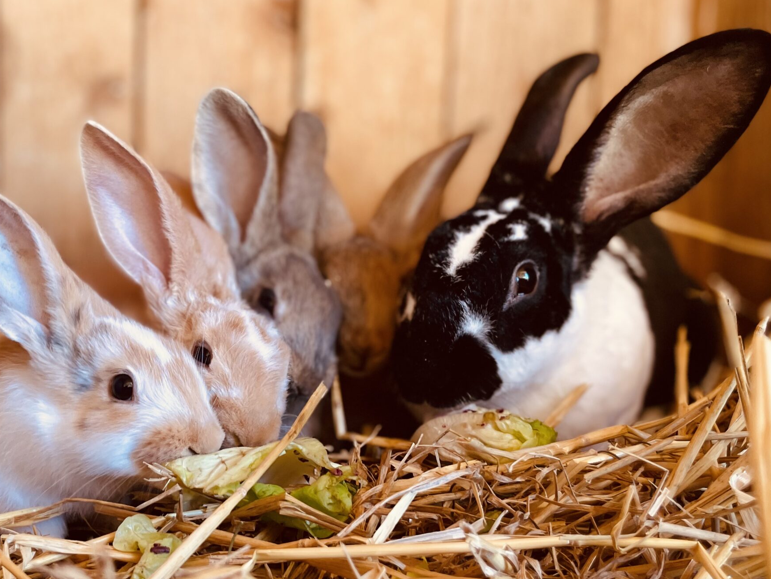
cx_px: 227
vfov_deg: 37.7
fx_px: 846
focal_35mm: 38
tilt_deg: -8.4
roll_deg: -1.5
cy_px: 297
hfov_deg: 47.7
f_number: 1.6
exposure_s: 1/120
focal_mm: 4.2
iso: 125
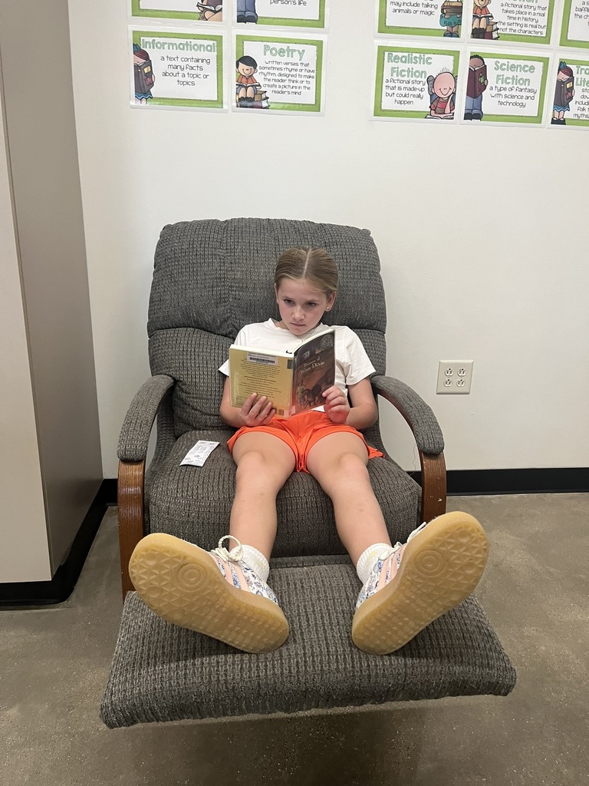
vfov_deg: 67.3
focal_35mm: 26
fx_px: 590
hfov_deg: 53.1
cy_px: 393
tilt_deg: -17.4
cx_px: 294
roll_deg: -0.5
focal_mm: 5.1
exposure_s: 1/60
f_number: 1.6
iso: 160
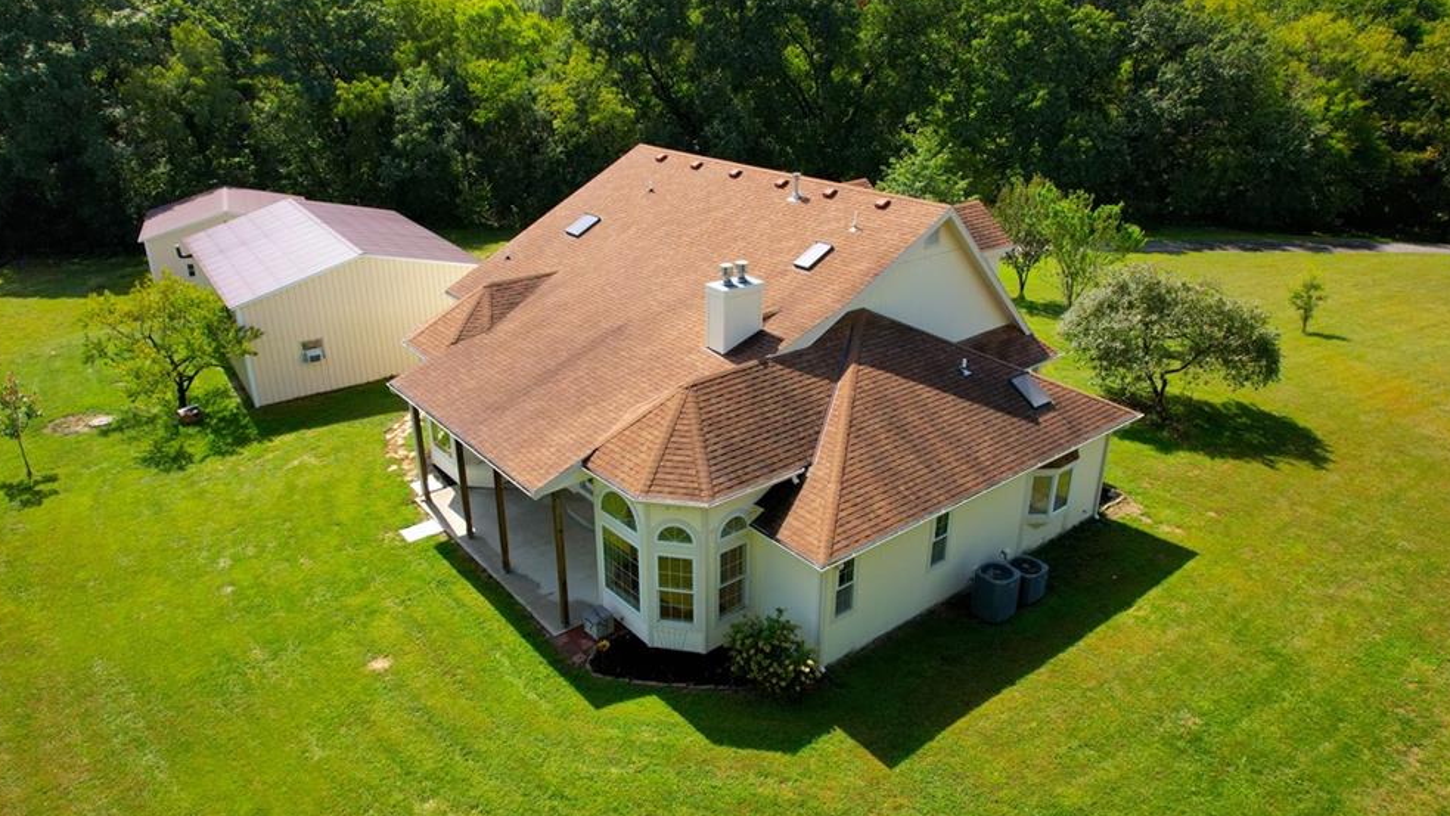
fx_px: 923
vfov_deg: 47.7
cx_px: 710
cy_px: 401
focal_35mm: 24
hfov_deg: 76.3
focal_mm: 8.38
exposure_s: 1/120
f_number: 2.8
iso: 310
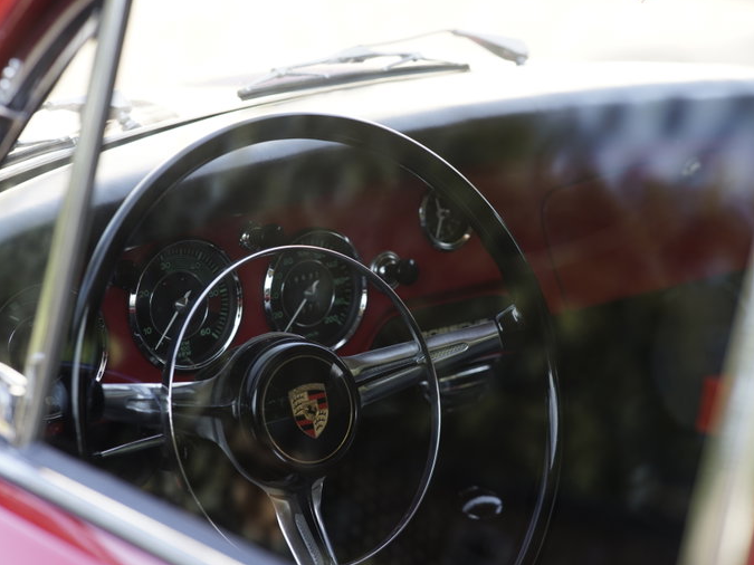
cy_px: 280
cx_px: 355
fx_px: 2025
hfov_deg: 21.1
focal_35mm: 93
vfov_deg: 15.9
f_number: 4
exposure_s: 1/125
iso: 400
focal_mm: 85
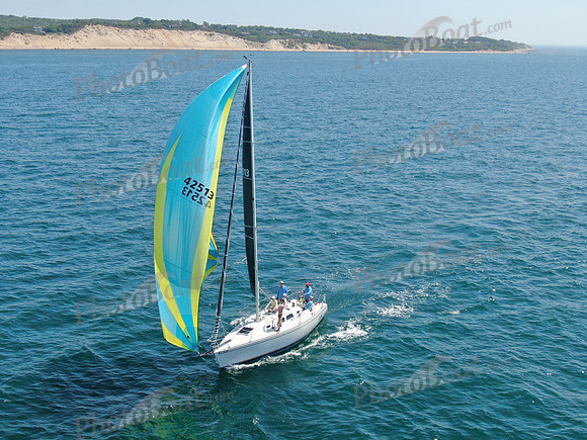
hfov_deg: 39.7
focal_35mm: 48
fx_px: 814
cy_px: 220
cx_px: 294
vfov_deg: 30.3
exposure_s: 1/640
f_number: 3.8
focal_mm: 8.6
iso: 100
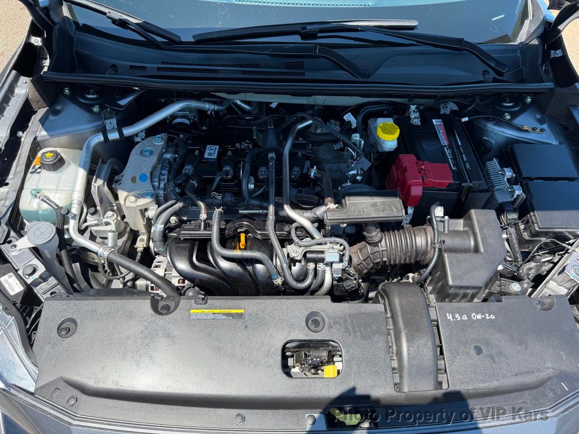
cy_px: 217
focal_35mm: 24
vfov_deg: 56.8
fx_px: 401
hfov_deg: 71.6
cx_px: 290
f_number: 1.78
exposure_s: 1/1464
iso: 100
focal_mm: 6.76
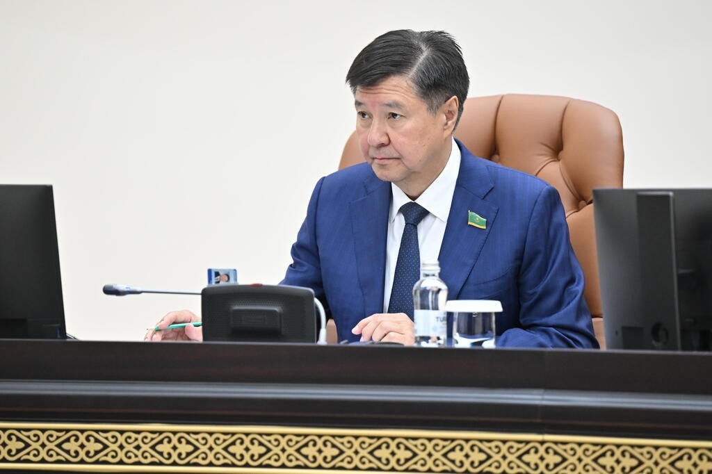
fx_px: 4883
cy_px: 237
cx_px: 356
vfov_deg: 5.6
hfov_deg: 8.3
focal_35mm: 247
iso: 1600
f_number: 2.8
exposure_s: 1/200
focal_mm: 165
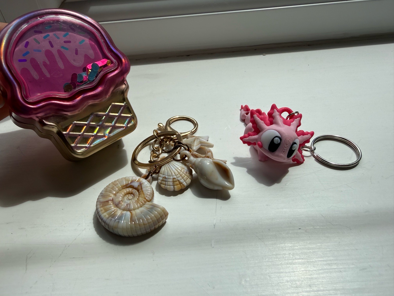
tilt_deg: -41.6
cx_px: 197
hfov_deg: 71.6
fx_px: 273
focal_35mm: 24
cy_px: 148
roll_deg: +4.1
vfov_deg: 56.8
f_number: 2.2
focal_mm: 2.22
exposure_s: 1/1245
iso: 40
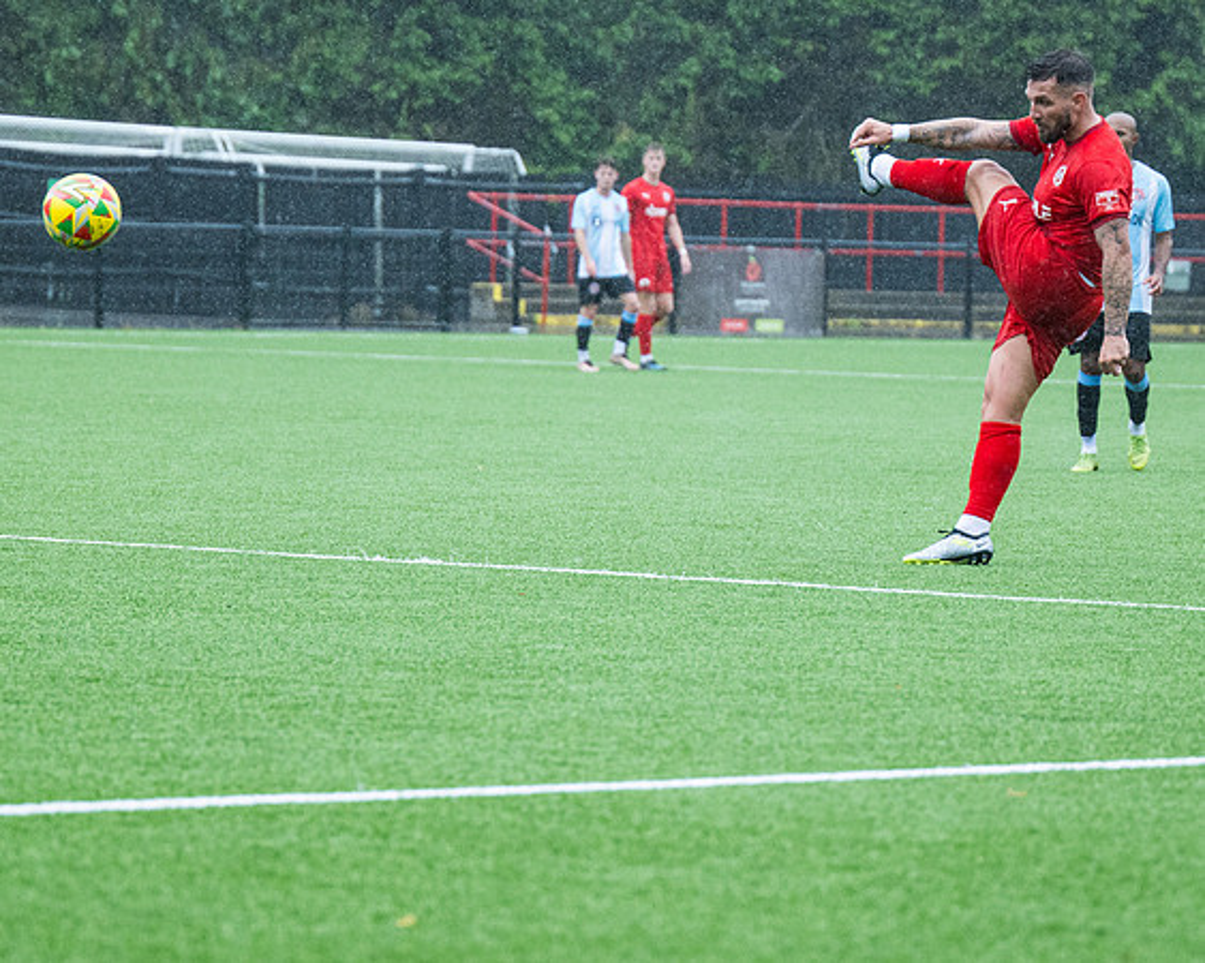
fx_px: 8373
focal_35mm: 235
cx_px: 717
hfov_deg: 8.2
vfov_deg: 6.6
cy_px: 507
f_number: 4
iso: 1000
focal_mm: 125
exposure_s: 1/1250
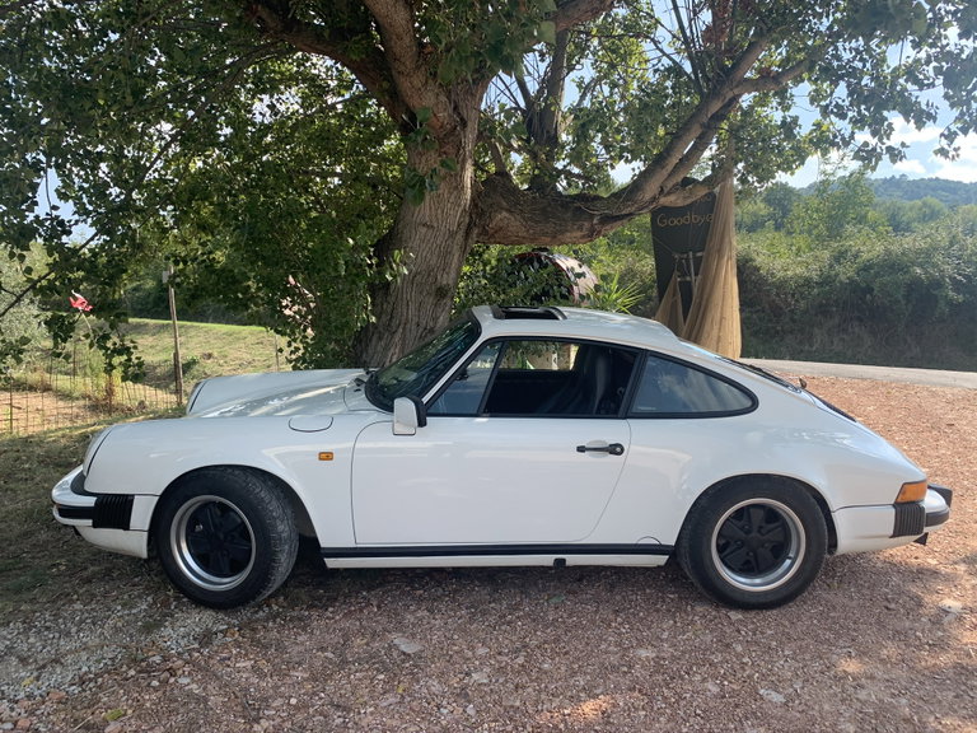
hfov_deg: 67.3
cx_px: 488
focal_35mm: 26
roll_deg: -4.0
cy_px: 366
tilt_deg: +1.6
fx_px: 734
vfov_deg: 53.1
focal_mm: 4.25
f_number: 1.8
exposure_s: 1/765
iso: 25
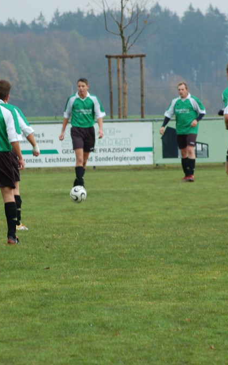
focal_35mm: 358
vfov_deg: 5.9
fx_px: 3555
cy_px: 183
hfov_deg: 3.7
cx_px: 104
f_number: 7.1
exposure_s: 1/125
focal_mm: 155
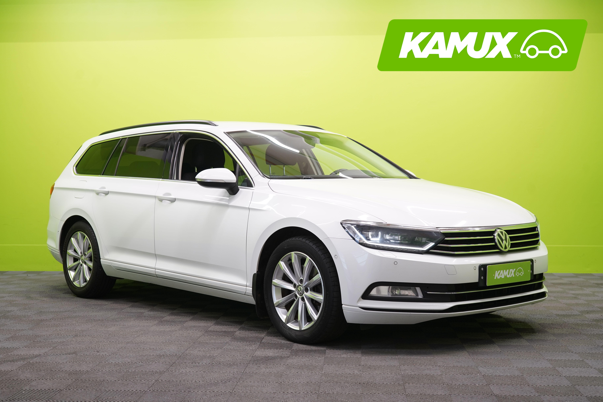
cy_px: 201
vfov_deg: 27.5
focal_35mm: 49
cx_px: 302
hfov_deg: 40.3
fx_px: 821
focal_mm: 49
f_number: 5
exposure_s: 1/30
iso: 400
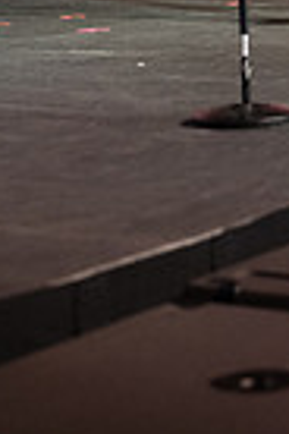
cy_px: -248
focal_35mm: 163
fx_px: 1963
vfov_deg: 11.9
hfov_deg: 8.3
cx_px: 330
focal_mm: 50
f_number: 2.8
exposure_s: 1/160
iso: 3200
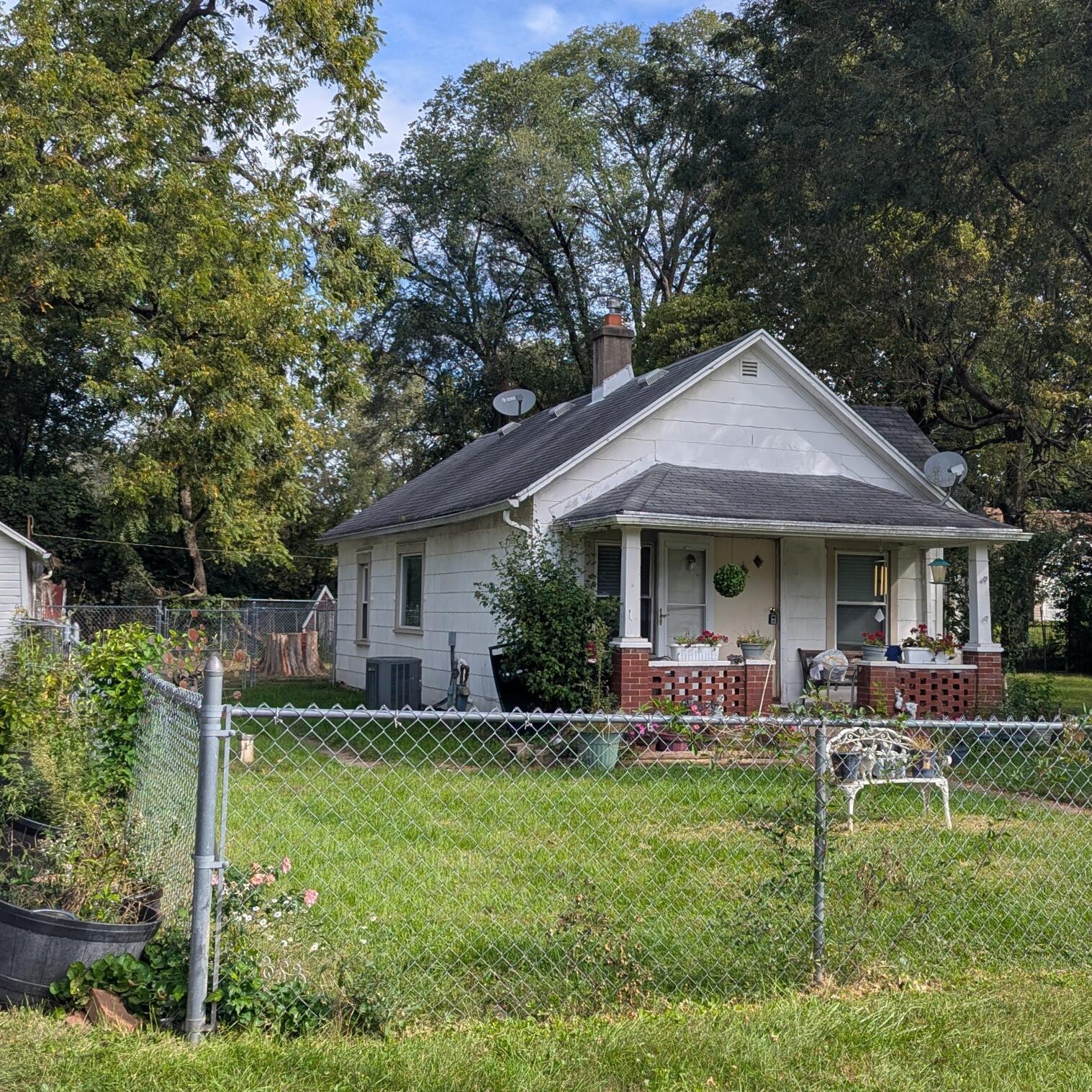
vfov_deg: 40.0
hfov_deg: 39.9
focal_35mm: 42
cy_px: 547
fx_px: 1499
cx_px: 631
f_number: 1.85
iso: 52
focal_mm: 6.81
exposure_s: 1/1490
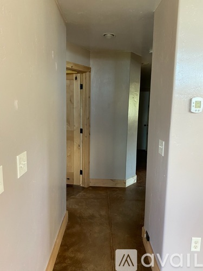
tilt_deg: -6.3
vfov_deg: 67.3
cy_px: 136
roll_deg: -1.0
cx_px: 102
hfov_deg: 53.1
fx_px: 203
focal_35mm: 26
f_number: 1.8
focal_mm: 4.25
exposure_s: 1/60
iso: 250
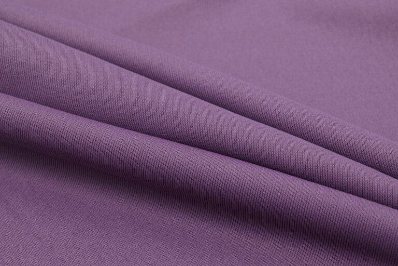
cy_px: 133
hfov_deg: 24.6
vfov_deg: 16.6
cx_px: 199
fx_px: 912
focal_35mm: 82
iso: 160
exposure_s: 1/8
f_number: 14
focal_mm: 55
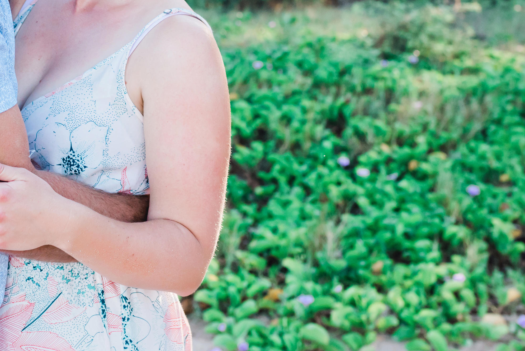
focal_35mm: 88
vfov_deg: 15.1
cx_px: 97
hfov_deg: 22.8
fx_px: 1284
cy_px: -39
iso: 500
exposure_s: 1/1250
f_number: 3.5
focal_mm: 35
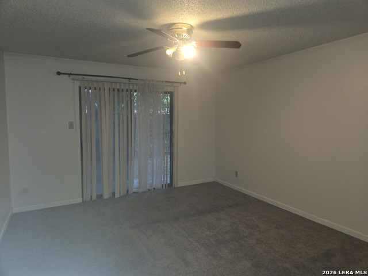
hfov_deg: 73.9
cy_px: 138
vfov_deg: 58.9
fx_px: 245
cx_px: 184
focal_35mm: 23
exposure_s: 1/24
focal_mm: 5.4
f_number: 1.8
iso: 125
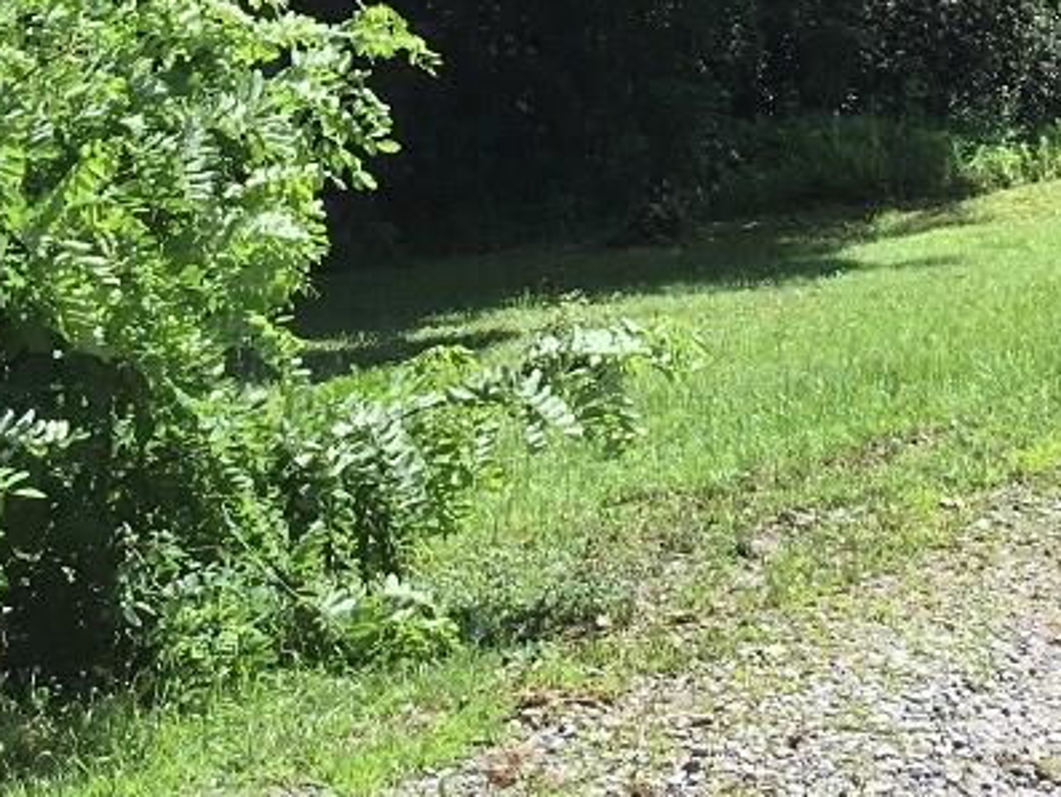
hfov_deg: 24.1
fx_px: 2453
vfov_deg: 17.9
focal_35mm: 80
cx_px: 820
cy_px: -56
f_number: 2.4
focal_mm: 3.3
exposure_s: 1/586
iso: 25
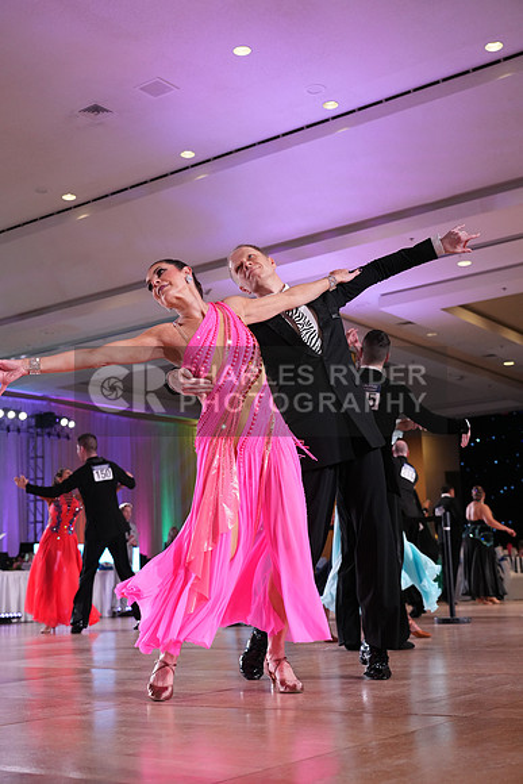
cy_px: 392
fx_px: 958
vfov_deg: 44.5
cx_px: 262
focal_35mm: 44
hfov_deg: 30.5
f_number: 4
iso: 2500
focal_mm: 44
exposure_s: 1/500
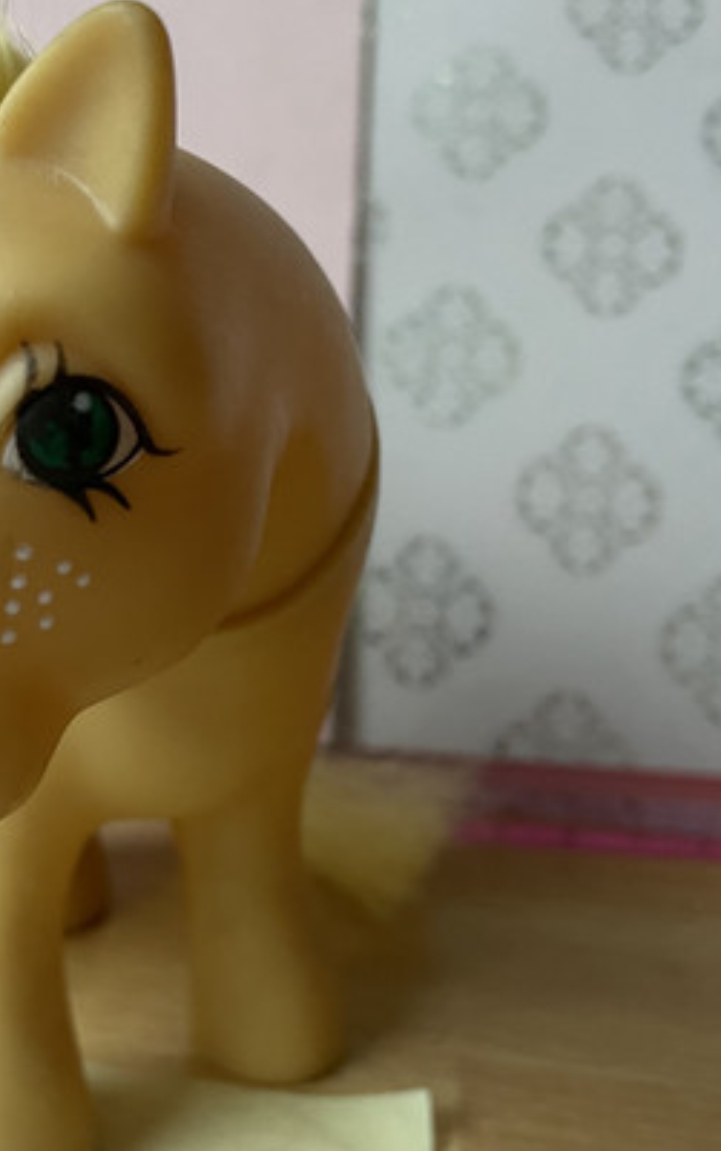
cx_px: 178
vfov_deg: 45.2
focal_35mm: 44
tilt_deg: -17.9
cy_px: 520
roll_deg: -1.7
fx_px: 1382
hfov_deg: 28.8
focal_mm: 4.2
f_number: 1.6
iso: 320
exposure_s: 1/60
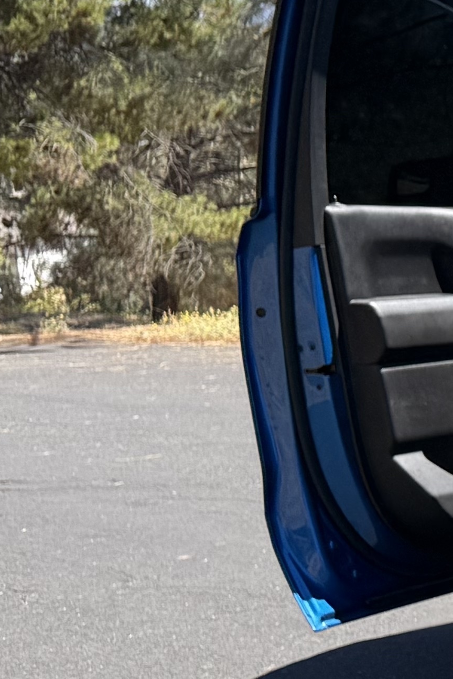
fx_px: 2076
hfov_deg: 9.3
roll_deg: +0.6
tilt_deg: -9.3
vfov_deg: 18.6
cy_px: 393
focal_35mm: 110
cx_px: 1443
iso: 80
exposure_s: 1/3279
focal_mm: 6.76
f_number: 1.78
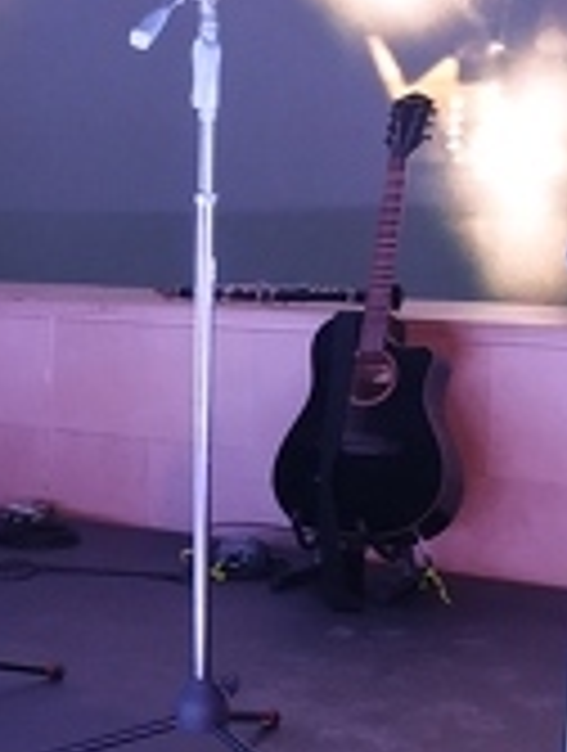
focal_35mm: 86
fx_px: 1871
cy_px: 446
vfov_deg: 22.7
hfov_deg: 16.4
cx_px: -148
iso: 800
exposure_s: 1/20
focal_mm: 3.94
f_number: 1.9
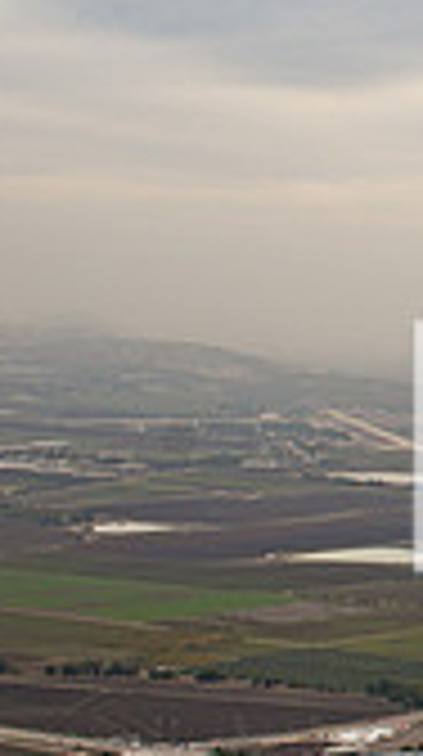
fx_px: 1742
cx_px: 1058
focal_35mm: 87
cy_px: 448
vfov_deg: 24.5
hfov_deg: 11.2
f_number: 3.5
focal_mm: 24
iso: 100
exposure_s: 1/800
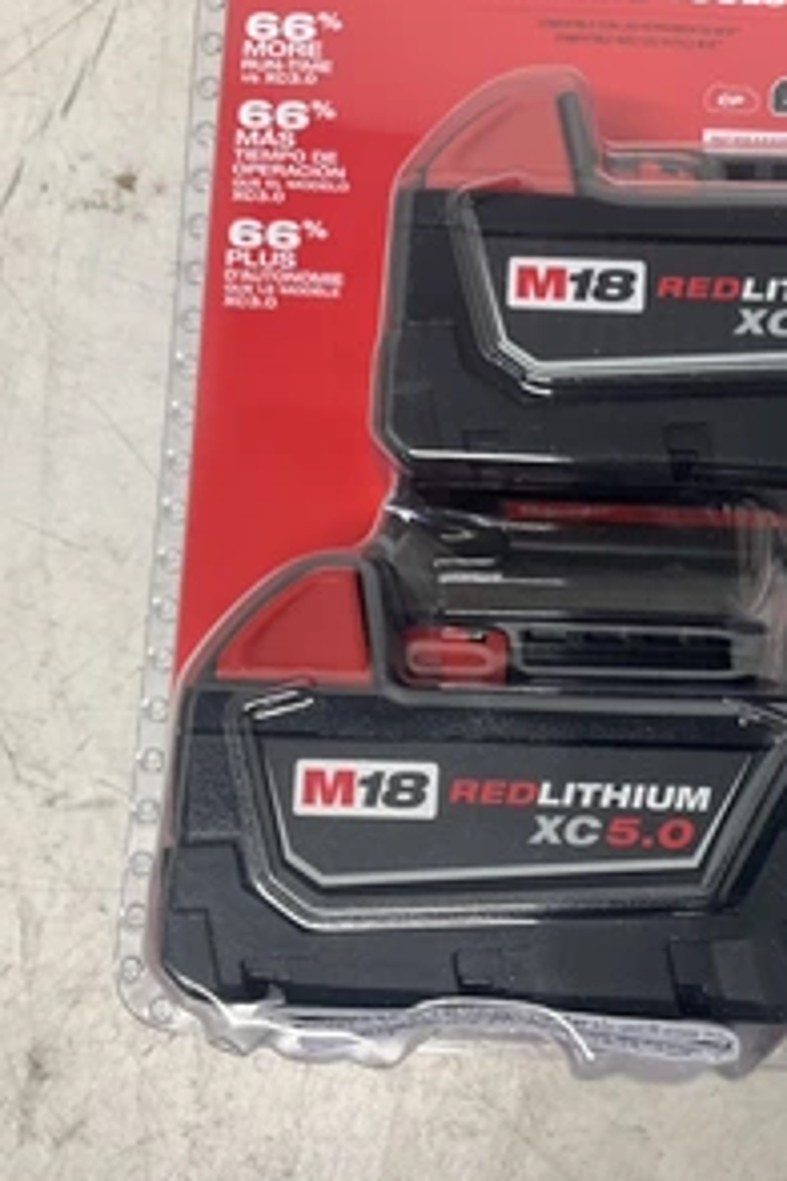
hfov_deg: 32.1
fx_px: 1344
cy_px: 590
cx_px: 578
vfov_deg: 47.4
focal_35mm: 41
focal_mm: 3
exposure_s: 1/120
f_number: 1.8
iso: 64
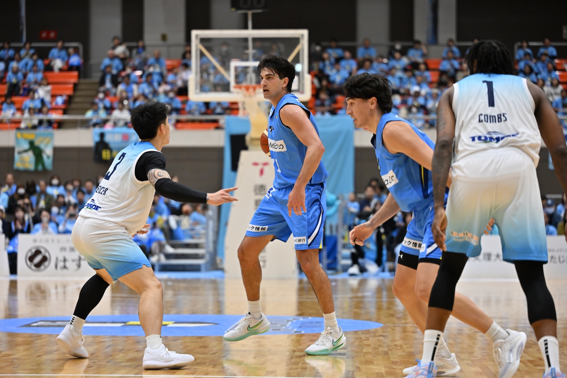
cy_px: 189
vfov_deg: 11.4
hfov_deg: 17.1
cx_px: 284
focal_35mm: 120
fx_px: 1890
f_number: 2.8
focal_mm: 120
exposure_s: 1/800
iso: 1600
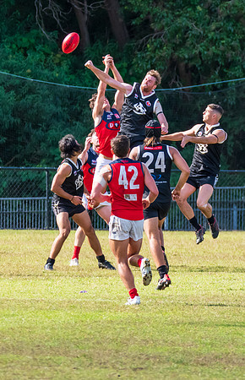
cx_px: 238
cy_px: 130
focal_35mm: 769
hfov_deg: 1.7
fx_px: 8033
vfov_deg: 2.7
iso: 800
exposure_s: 1/2000
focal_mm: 280
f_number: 5.6
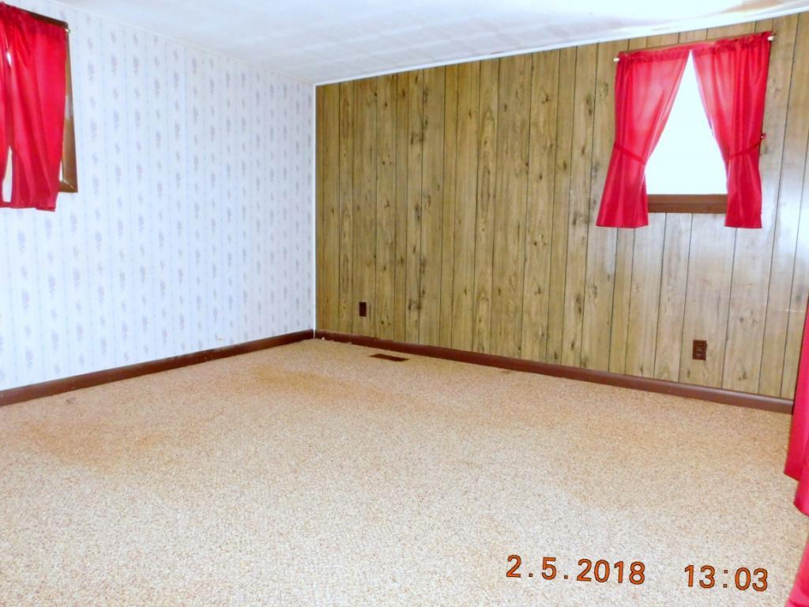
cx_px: 404
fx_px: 538
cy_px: 304
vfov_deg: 58.9
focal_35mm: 23
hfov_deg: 73.9
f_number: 3
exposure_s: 1/30
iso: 320
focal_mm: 4
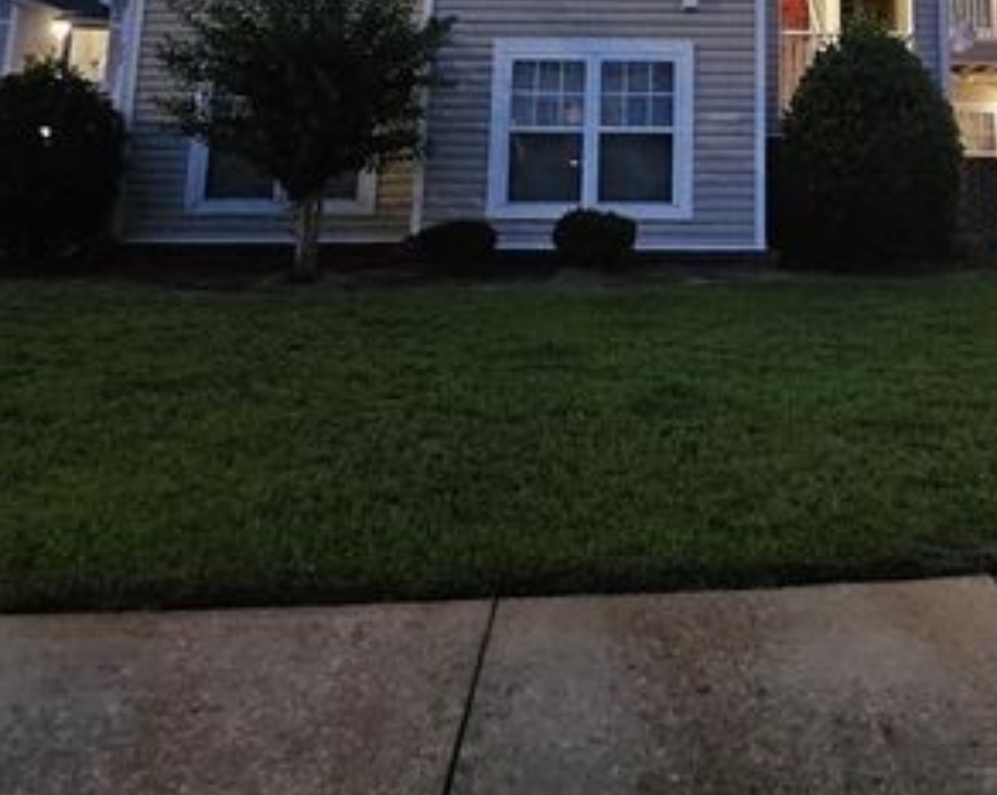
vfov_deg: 43.8
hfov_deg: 57.7
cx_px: 734
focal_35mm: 29
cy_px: 29
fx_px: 855
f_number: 2.2
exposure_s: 1/24
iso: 1250
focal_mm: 2.2
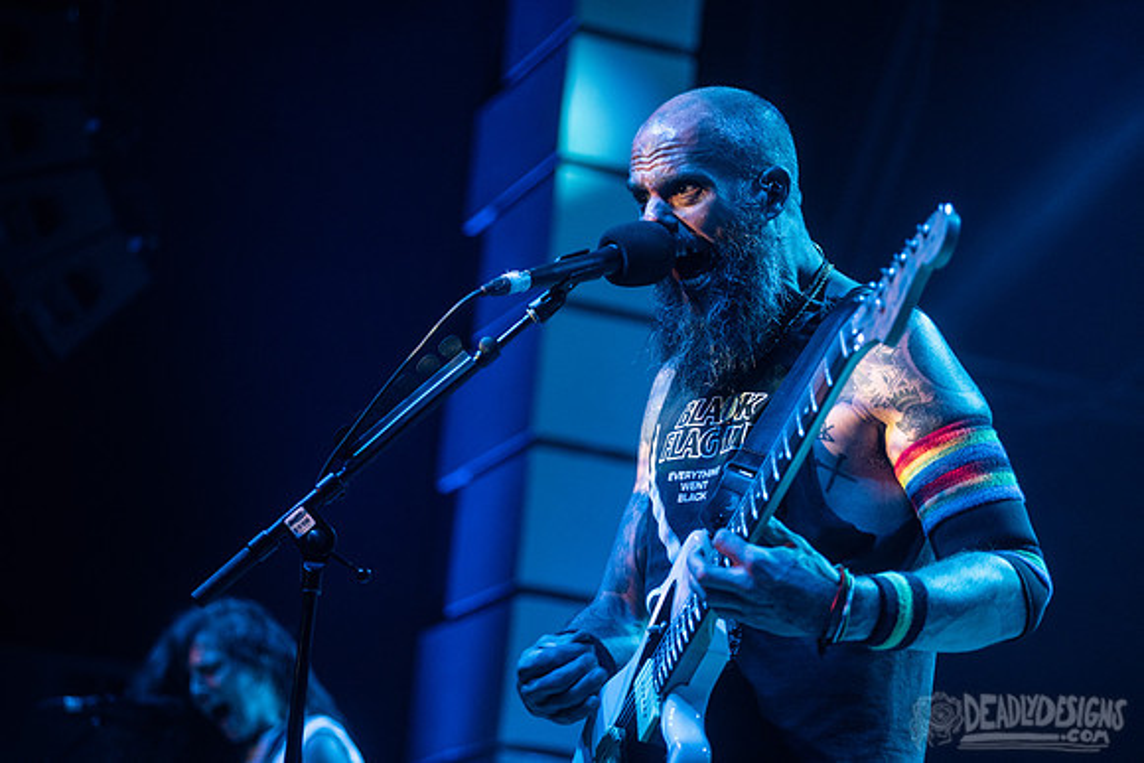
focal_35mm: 86
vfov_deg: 15.9
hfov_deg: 23.6
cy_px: 382
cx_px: 572
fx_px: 2733
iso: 3200
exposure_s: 1/250
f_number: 3.2
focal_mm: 86
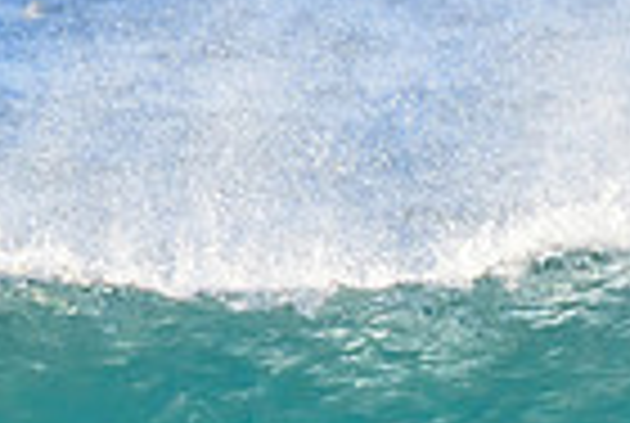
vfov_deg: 0.5
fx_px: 47315
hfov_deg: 0.8
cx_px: 904
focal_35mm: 2698
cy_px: 502
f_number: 11
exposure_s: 1/2000
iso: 2800
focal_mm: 640
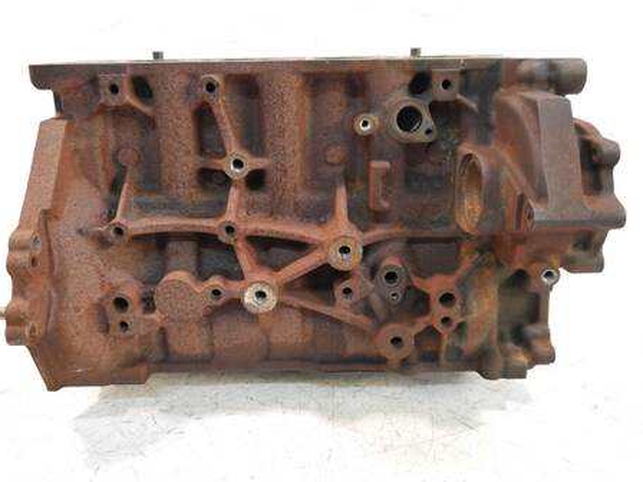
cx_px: 317
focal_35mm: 30
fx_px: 557
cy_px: 237
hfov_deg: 60.0
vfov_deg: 46.8
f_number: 3.5
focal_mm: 14
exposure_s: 1/60
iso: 2000
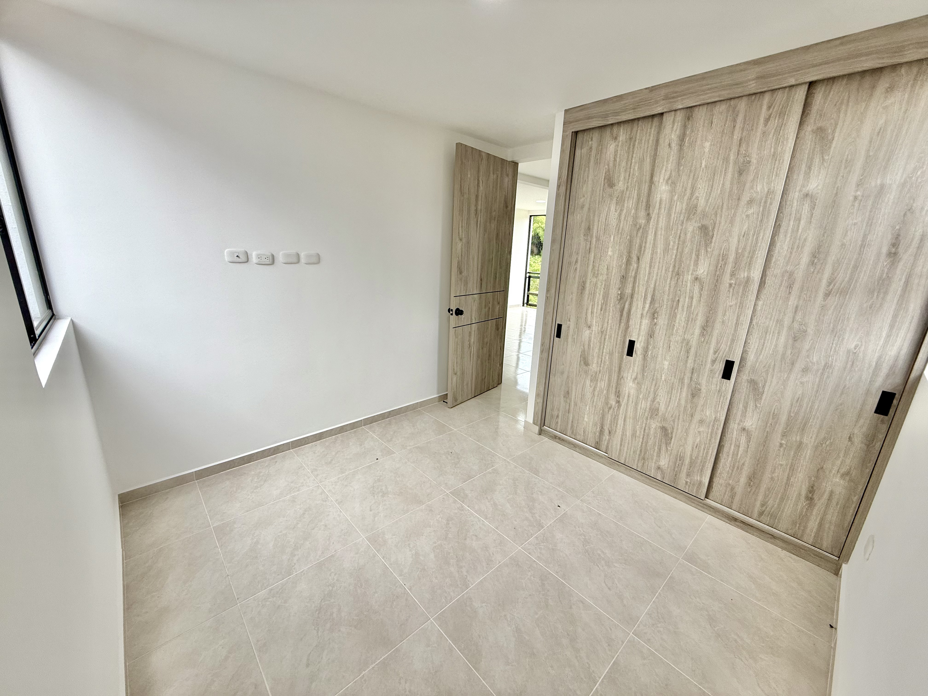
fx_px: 375
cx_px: 464
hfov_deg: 102.1
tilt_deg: -14.3
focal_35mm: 14
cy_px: 348
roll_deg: -2.7
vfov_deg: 85.7
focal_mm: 2.22
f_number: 2.2
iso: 50
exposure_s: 1/117
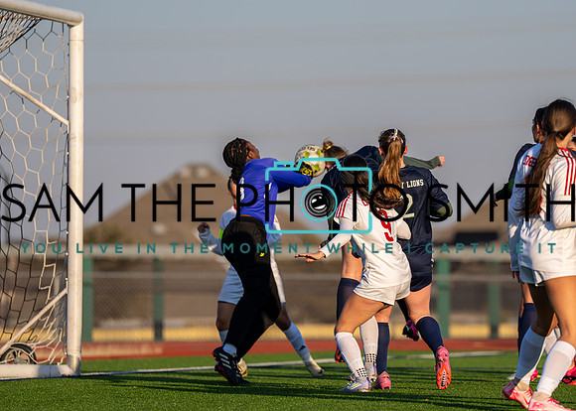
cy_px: 201
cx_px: 387
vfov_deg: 4.5
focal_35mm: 317
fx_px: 5180
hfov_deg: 6.4
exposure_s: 1/3200
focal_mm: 200
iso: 200
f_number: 2.8
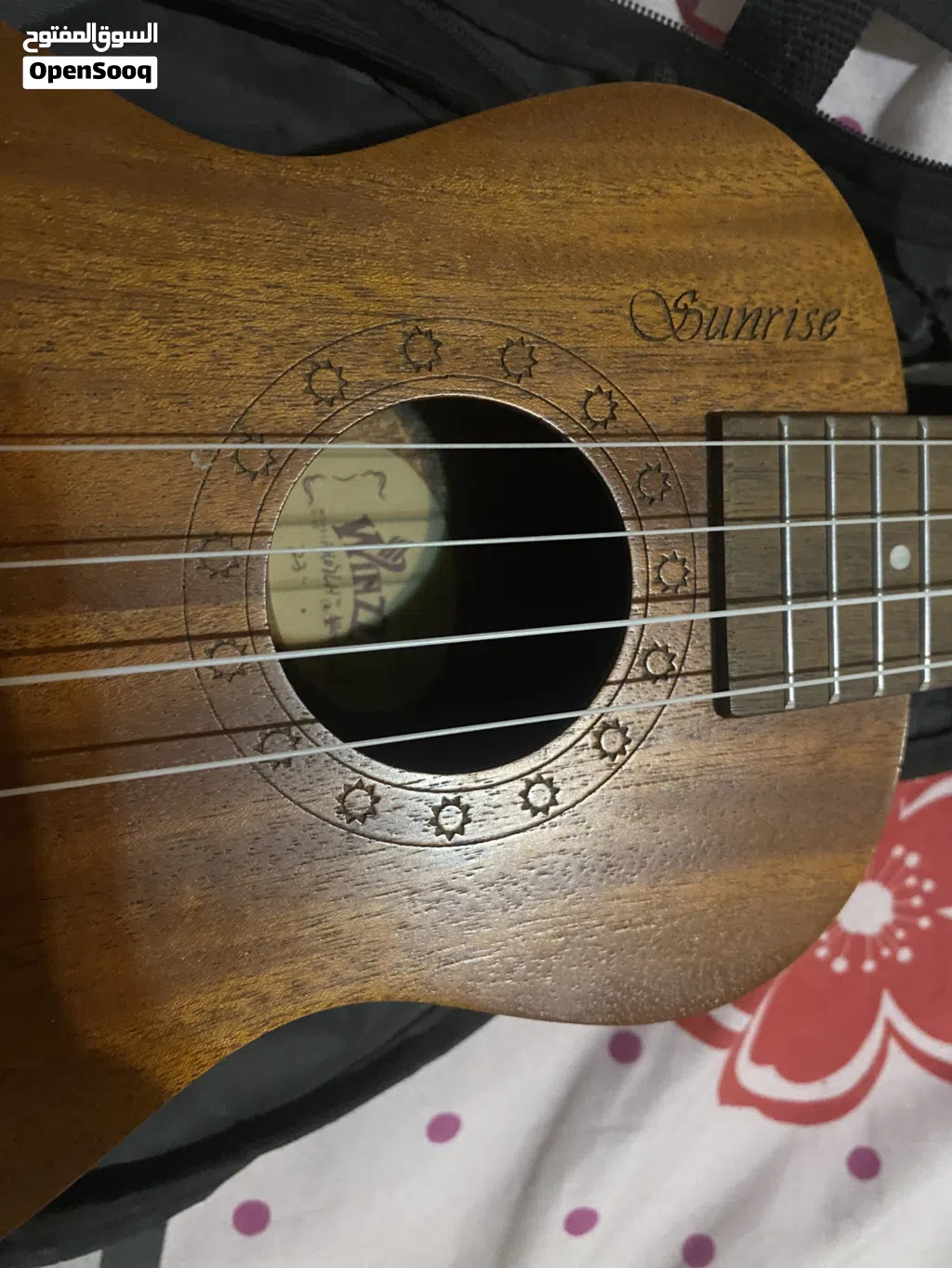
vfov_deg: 67.3
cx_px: 476
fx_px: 953
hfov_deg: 53.1
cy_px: 634
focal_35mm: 26
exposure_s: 1/25
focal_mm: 4.25
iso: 800
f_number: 1.8
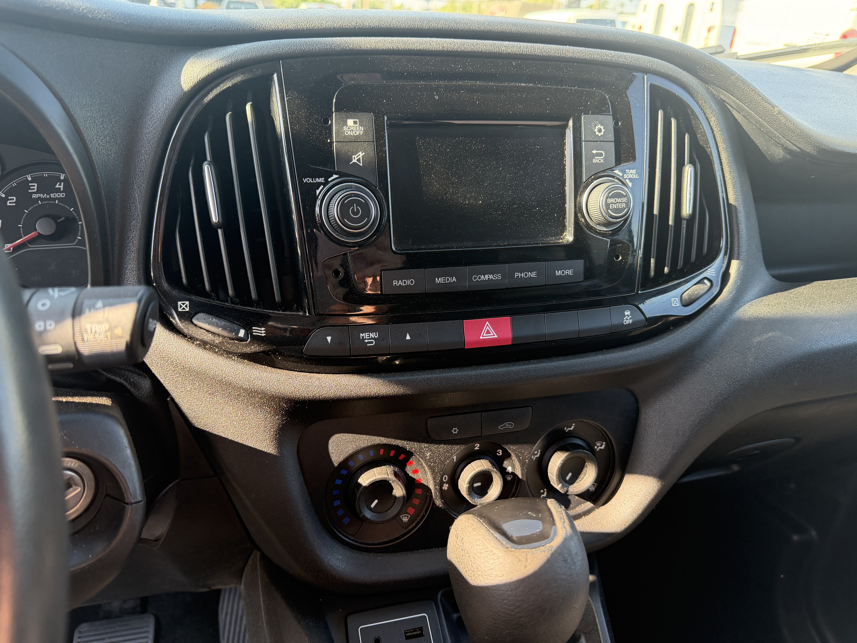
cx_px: 428
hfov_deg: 71.6
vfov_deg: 56.8
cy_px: 322
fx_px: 594
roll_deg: -3.9
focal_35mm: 24
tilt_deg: -25.2
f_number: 1.78
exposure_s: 1/230
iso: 200
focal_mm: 6.76
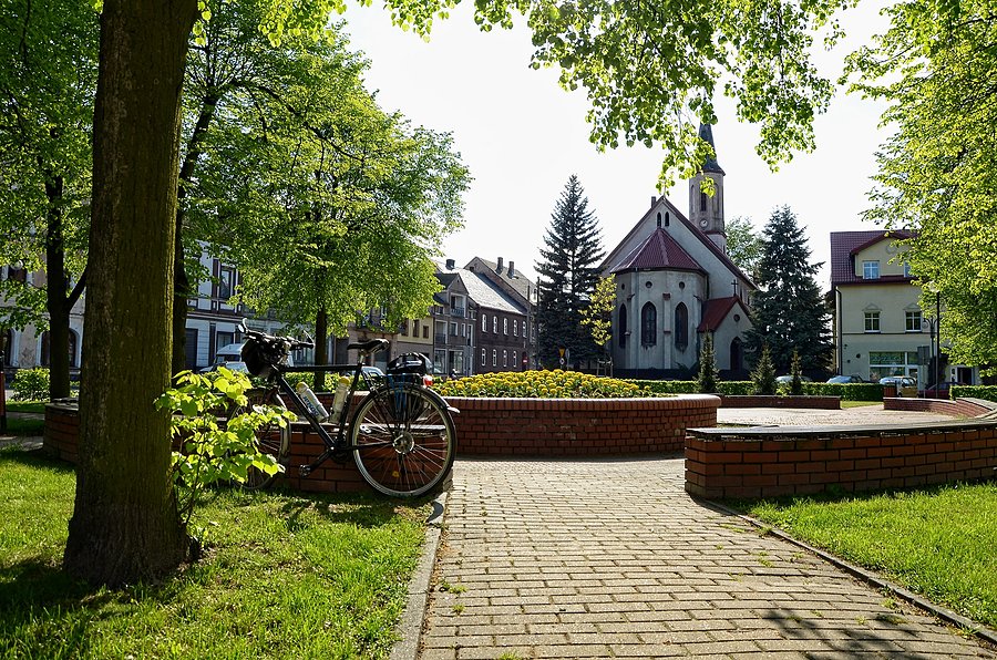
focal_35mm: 27
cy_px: 330
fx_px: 746
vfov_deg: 47.7
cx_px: 498
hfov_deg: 67.5
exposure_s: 1/200
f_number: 7.1
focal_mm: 18
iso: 100
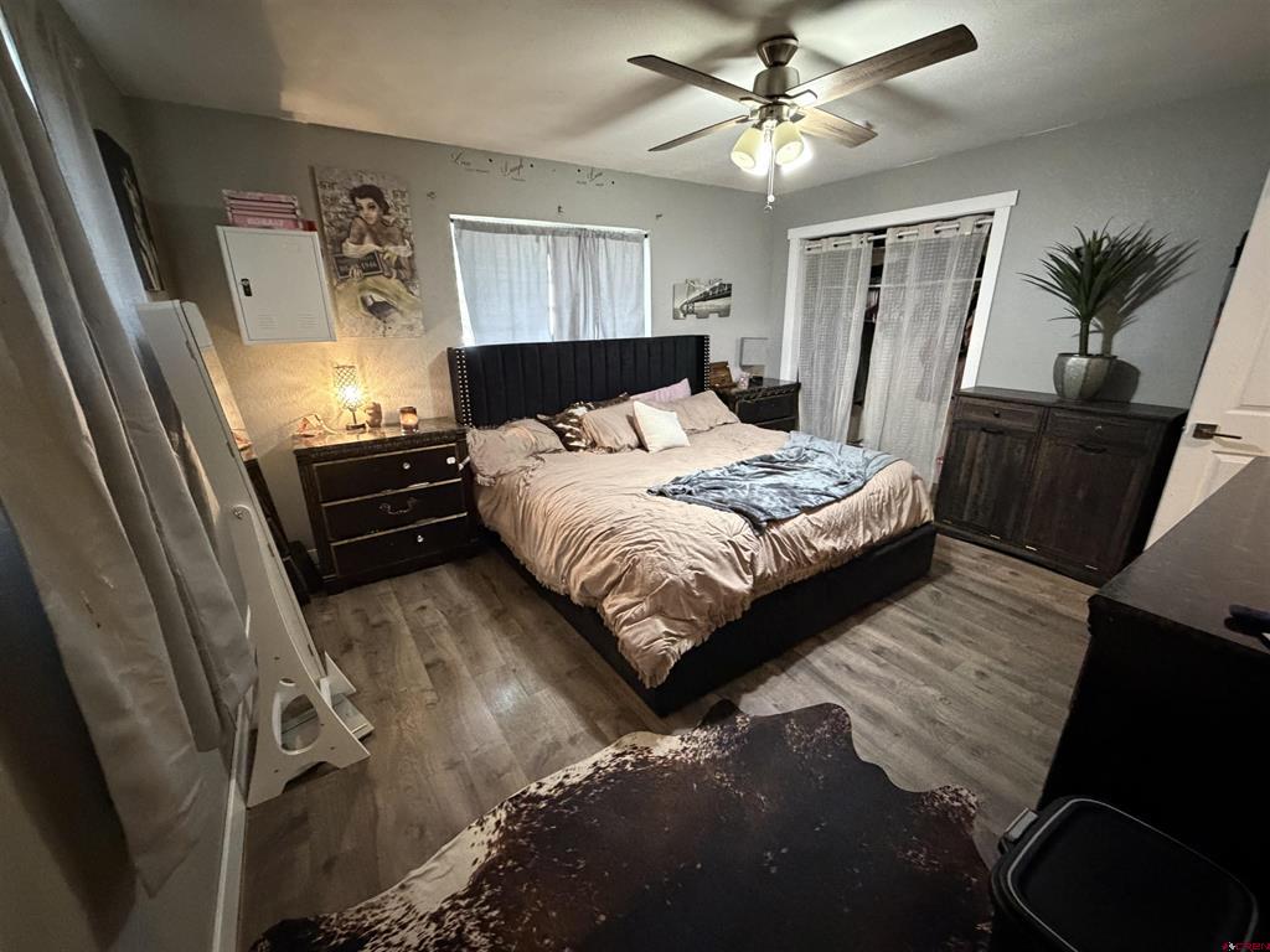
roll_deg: +0.5
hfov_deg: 102.1
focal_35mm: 14
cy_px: 476
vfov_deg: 85.7
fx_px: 514
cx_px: 635
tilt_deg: -18.5
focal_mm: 2.22
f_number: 2.2
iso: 1000
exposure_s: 1/40
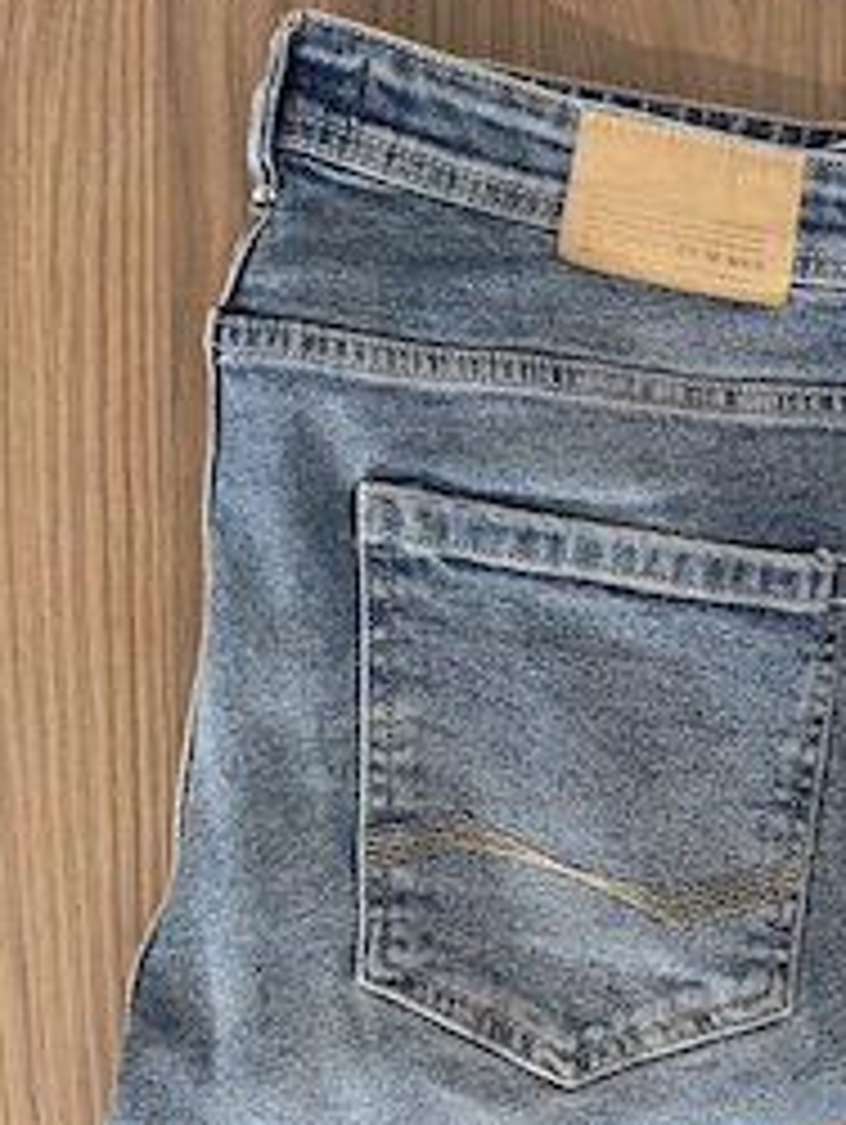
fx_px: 1301
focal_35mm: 40
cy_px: 544
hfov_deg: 35.2
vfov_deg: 46.7
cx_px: 634
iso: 500
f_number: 1.6
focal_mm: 5.1
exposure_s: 1/50
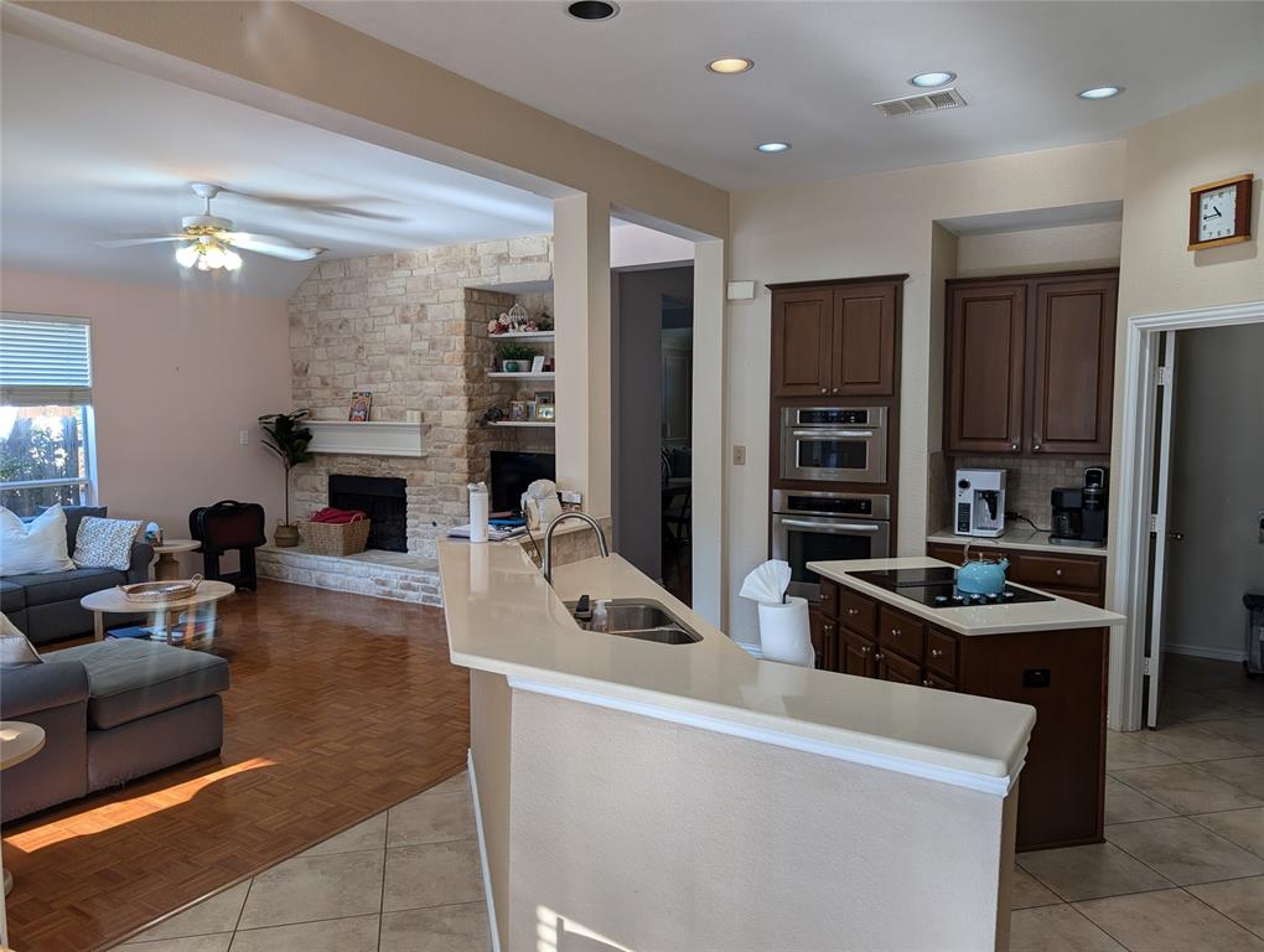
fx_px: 878
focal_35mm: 24
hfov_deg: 71.5
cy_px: 476
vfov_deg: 56.9
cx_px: 632
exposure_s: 1/40
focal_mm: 6.9
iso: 60
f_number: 1.68
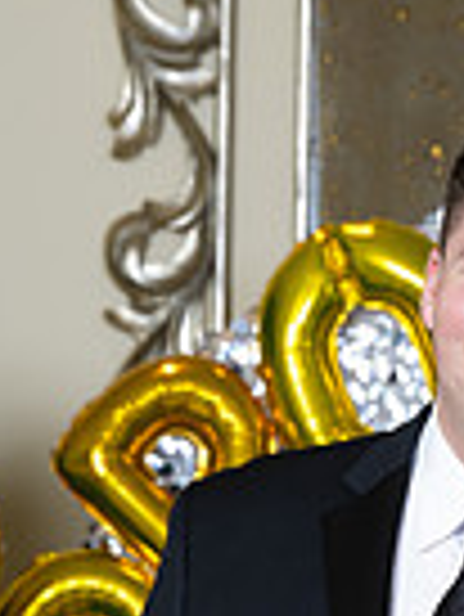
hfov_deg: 3.0
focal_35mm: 504
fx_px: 8994
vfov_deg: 3.9
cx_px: 581
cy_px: 715
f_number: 8
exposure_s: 1/100
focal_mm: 160
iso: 320
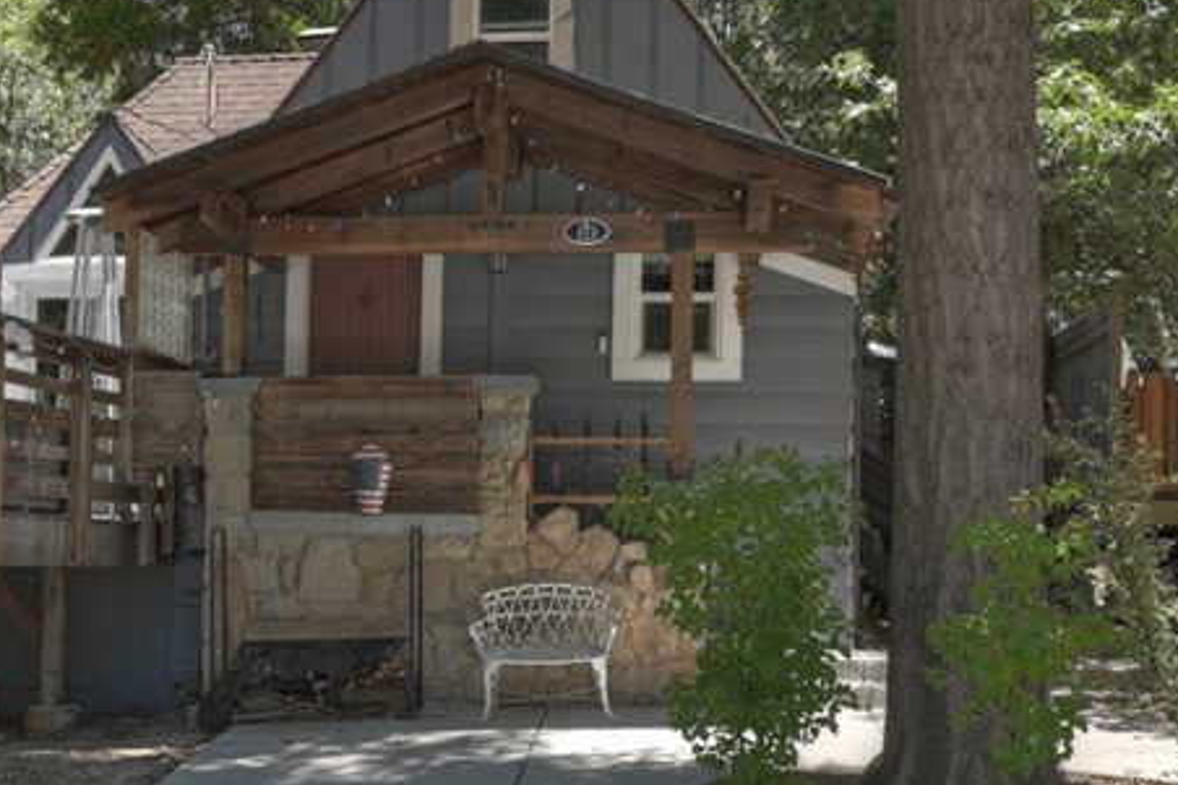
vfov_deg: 29.9
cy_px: 202
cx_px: 404
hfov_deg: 43.8
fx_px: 1443
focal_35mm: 44
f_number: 8
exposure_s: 1/200
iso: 100
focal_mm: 19.5
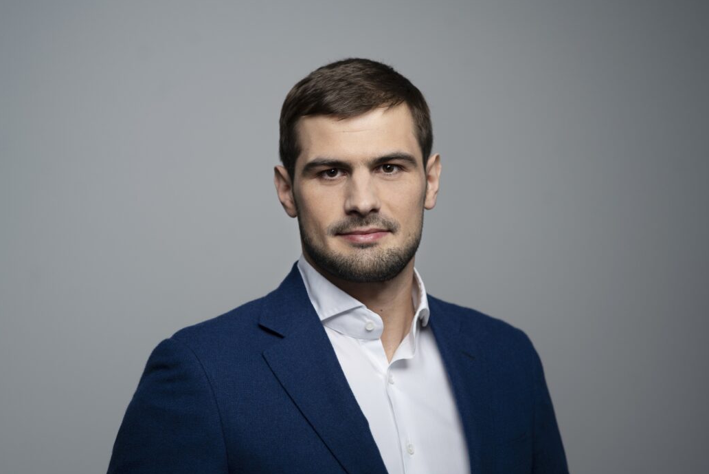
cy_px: 243
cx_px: 353
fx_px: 1734
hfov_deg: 23.1
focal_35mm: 88
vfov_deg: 15.5
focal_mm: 85
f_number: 4
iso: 160
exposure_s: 1/100
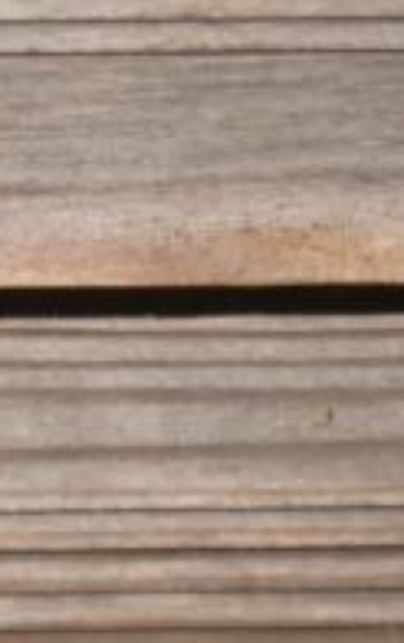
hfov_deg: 1.1
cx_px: -92
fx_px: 21289
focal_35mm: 1212
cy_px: -320
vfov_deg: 1.7
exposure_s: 1/500
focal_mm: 140
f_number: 5.6
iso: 200
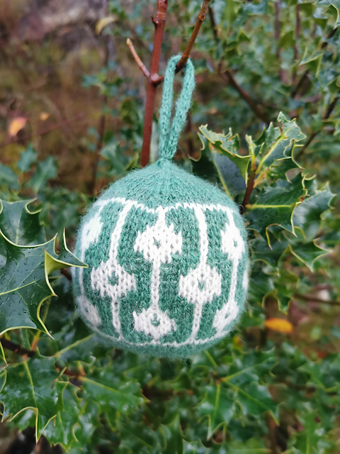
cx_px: 170
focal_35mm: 27
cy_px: 227
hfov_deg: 51.4
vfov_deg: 65.3
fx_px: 354
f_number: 1.6
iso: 200
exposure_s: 1/50
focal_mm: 5.56
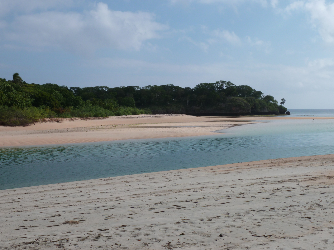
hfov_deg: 39.7
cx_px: 167
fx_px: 463
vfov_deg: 30.3
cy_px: 125
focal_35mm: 48
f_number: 5.6
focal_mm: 7.9
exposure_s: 1/500
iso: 80
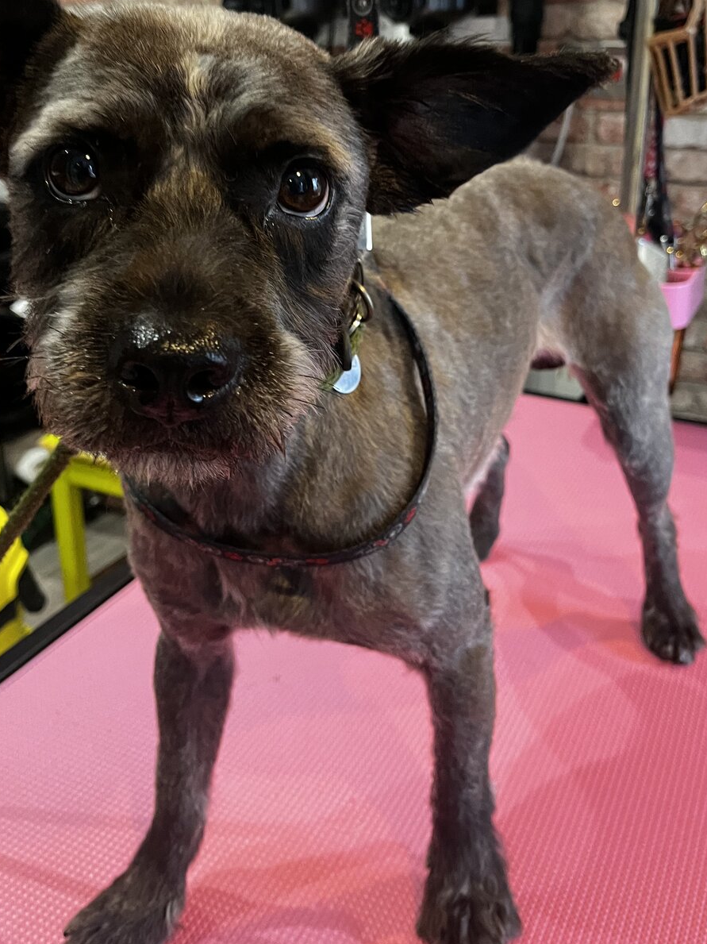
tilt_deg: -17.1
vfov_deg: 51.7
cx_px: 363
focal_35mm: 35
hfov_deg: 40.7
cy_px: 318
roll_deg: -0.3
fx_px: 954
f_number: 1.6
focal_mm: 5.1
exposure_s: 1/50
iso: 320
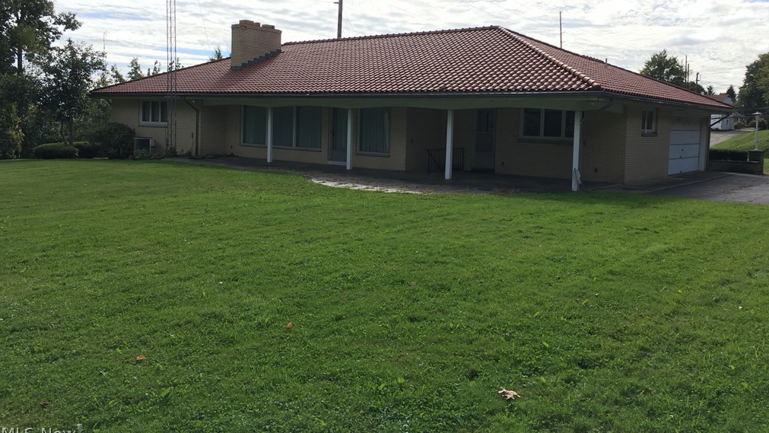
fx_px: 653
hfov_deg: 61.0
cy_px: 154
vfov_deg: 36.4
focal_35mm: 32
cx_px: 386
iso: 25
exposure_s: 1/1083
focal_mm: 4.15
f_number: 2.2
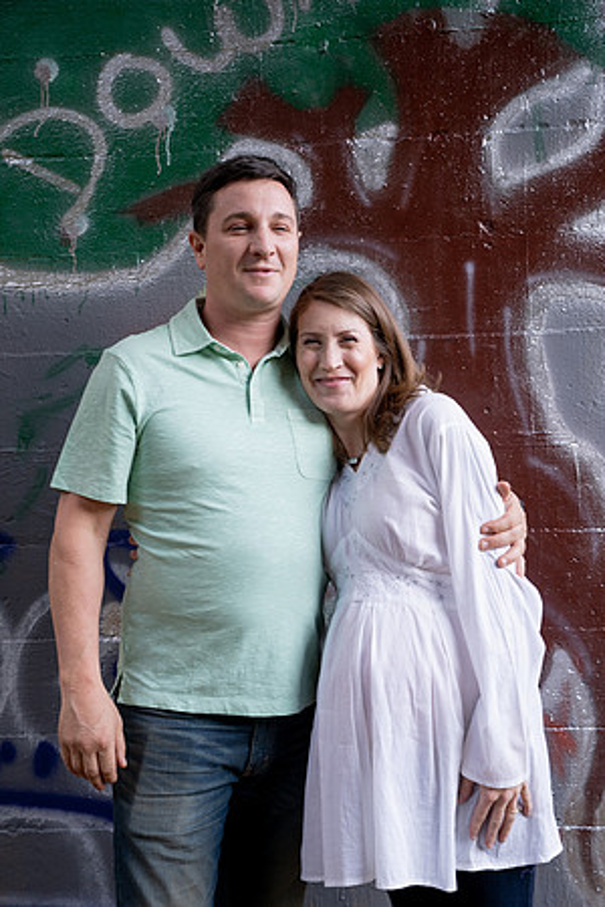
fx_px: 1311
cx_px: 302
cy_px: 454
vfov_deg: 38.2
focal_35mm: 52
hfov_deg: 26.0
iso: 400
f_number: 3.2
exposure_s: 1/125
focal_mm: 52
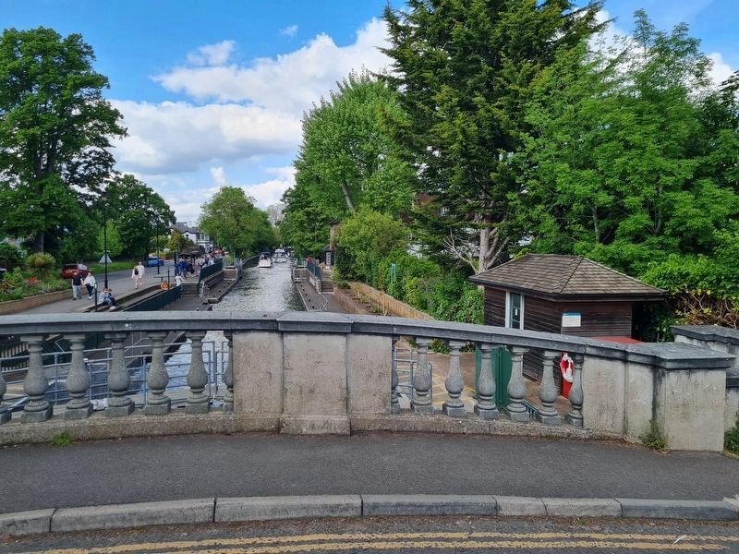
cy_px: 277
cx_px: 370
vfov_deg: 53.1
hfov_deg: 67.3
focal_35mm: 26
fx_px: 555
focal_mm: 5.4
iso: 50
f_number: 1.8
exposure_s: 1/1236
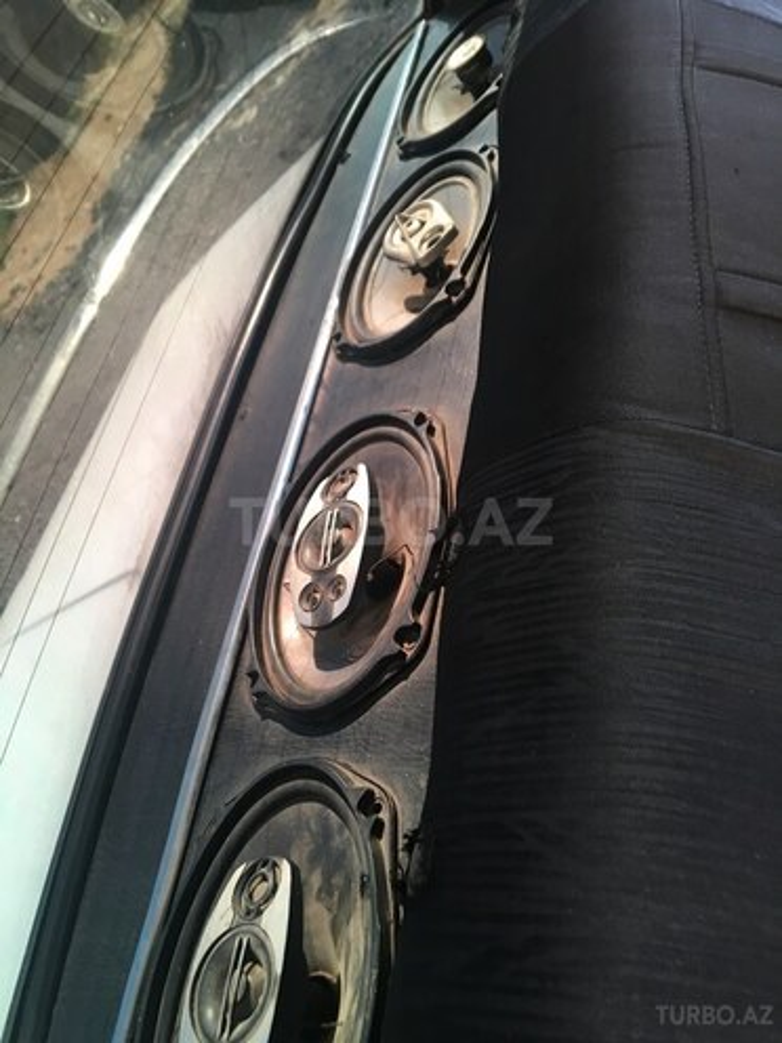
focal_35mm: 29
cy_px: 522
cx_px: 391
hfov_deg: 48.2
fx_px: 874
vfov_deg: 61.7
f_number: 2.2
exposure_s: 1/33
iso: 25
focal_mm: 4.15
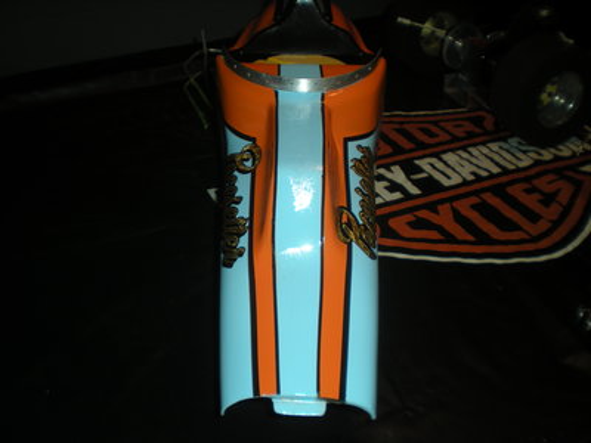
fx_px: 649
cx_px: 296
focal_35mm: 38
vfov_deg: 37.7
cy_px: 222
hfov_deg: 49.0
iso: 64
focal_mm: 6.3
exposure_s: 1/60
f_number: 3.1
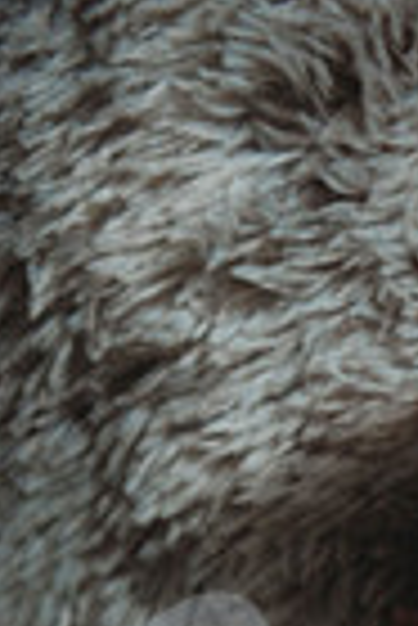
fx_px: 1911
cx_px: 620
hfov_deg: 11.9
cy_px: 955
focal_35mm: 110
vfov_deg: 16.8
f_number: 2.8
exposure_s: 1/125
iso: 2000
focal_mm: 34
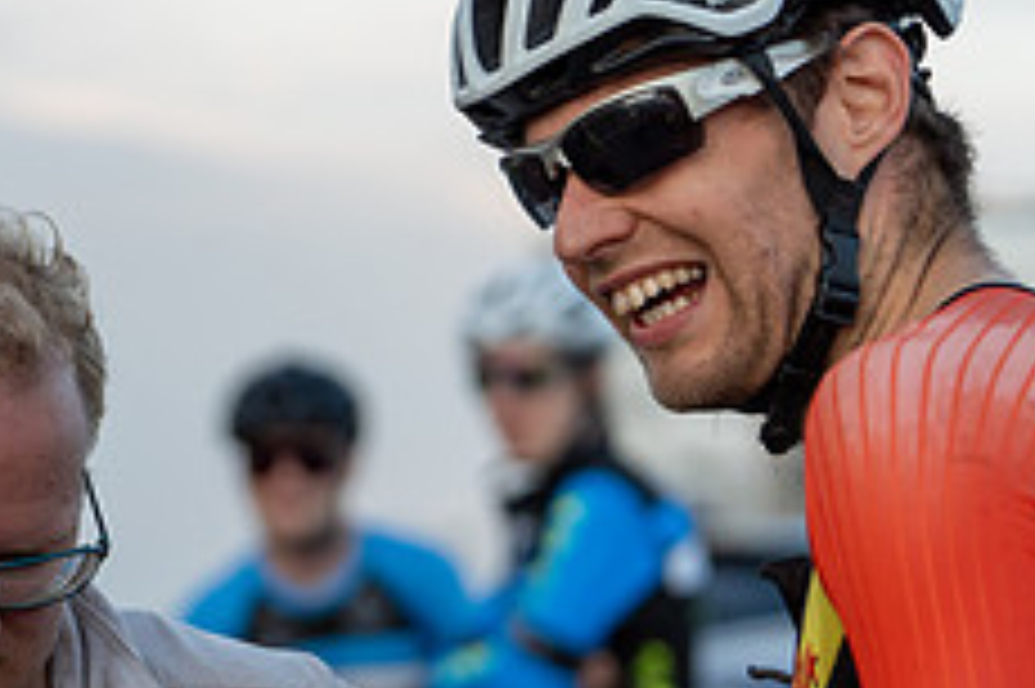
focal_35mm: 212
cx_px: -86
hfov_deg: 9.6
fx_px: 6090
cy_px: 641
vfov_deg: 6.5
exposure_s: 1/1250
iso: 400
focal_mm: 84
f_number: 3.2
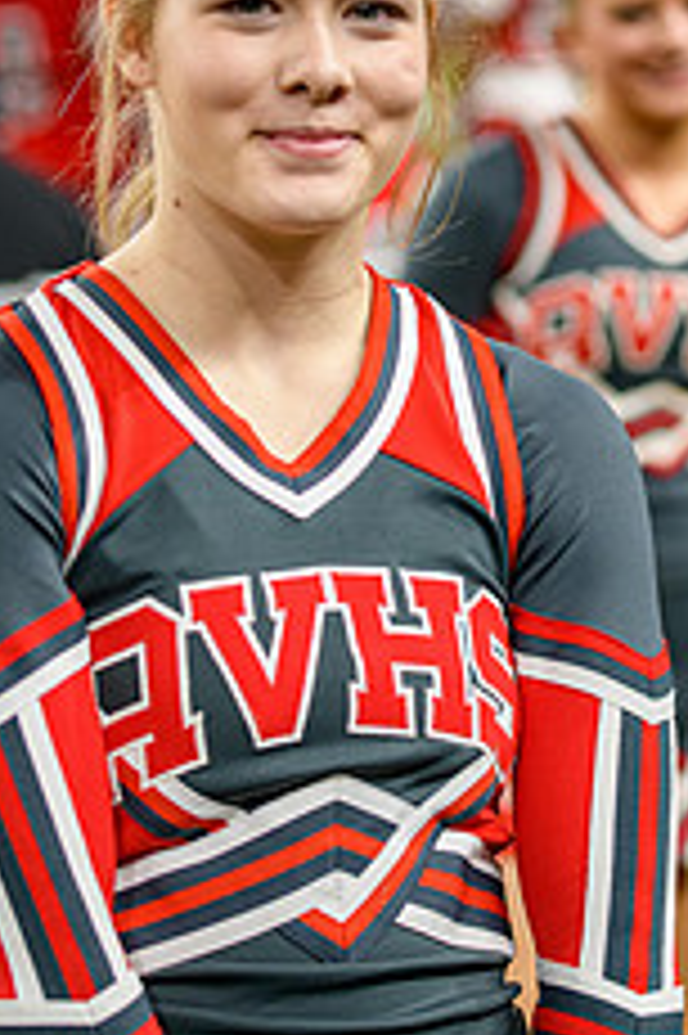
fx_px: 4220
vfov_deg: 13.9
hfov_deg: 9.3
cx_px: 369
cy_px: 320
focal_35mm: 147
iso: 1000
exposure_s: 1/400
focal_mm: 75
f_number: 2.8
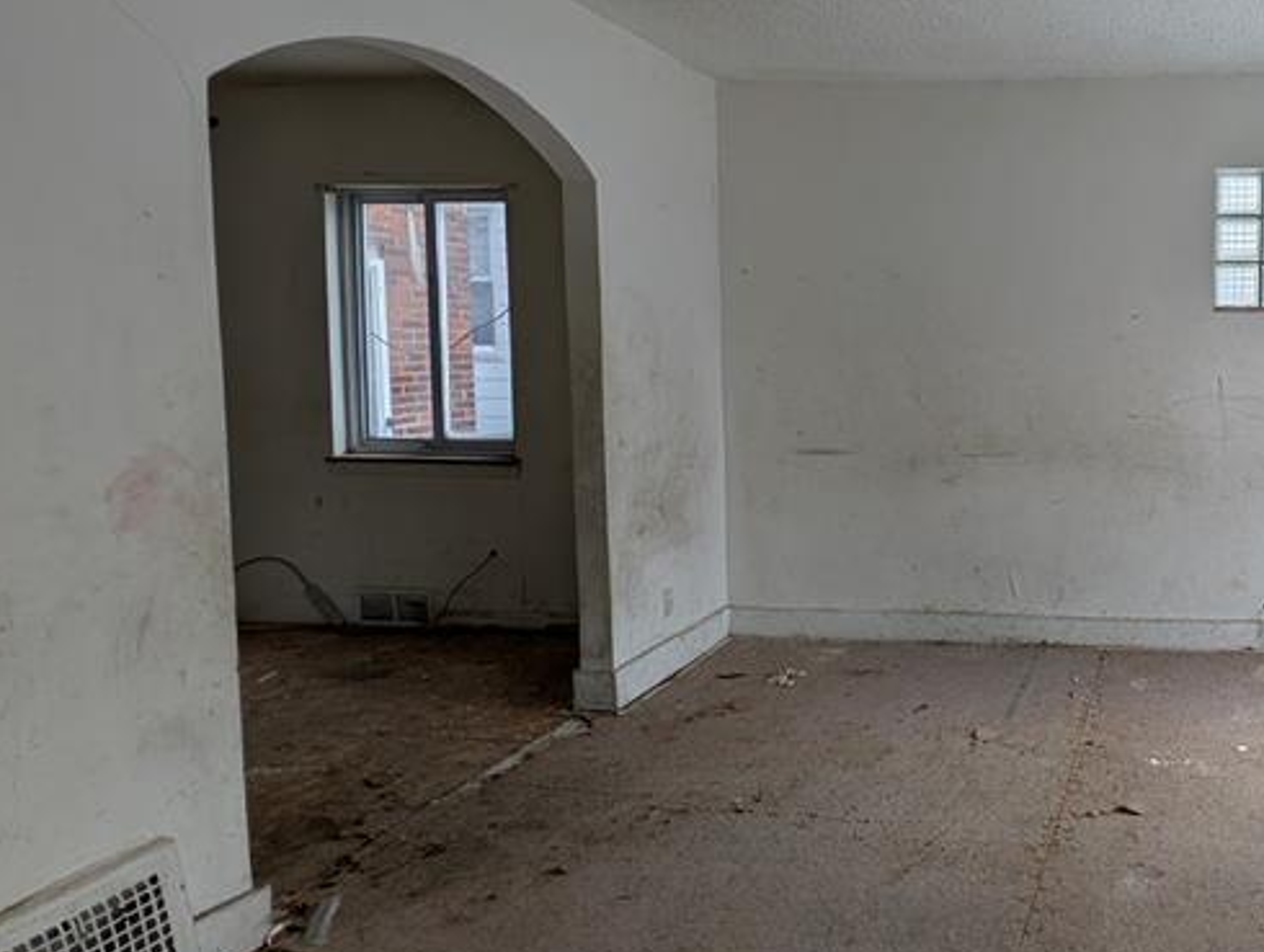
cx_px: 1122
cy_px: 410
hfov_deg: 59.7
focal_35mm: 25
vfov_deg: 54.8
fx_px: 914
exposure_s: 1/482
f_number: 1.95
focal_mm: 2.23
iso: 38
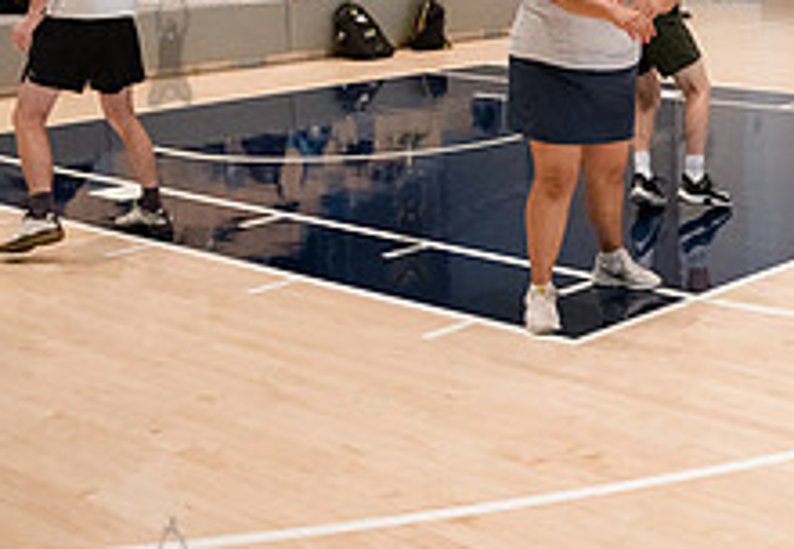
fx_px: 1494
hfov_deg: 27.6
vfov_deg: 20.4
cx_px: 833
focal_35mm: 67
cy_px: 46
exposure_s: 1/400
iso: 5000
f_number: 4.5
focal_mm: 24
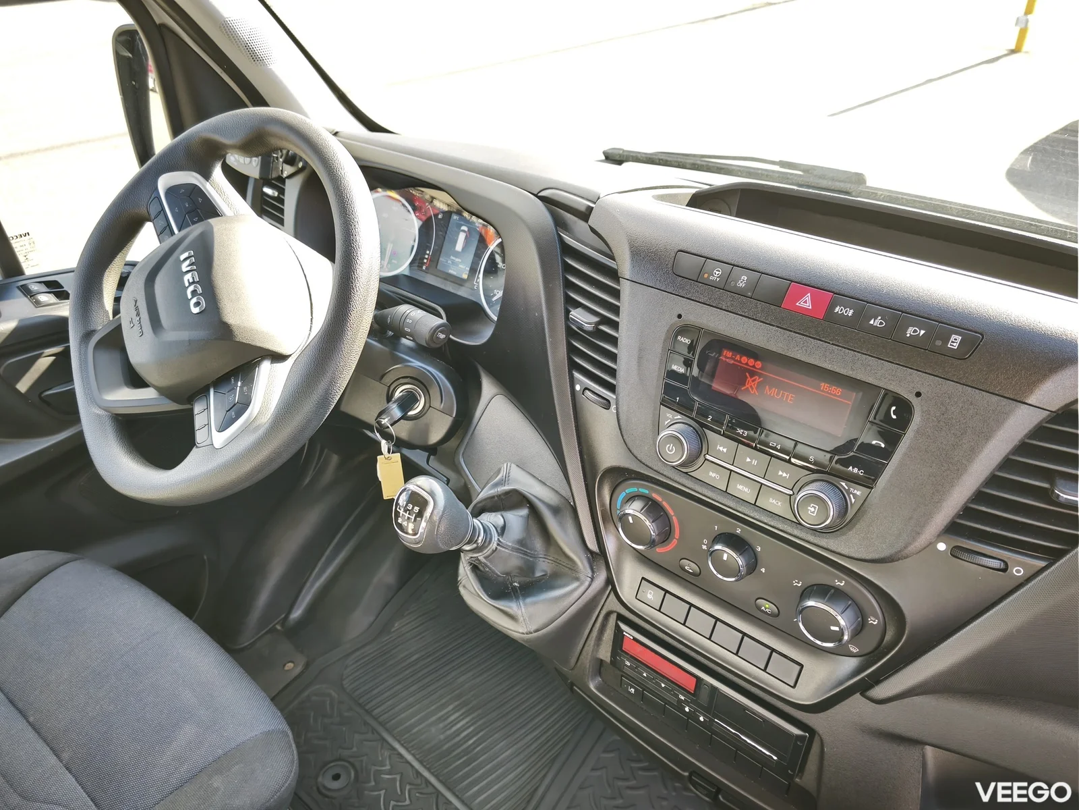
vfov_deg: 53.1
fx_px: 810
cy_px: 405
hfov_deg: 67.3
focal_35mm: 26
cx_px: 540
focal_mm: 5.35
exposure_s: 1/100
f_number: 1.7
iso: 320
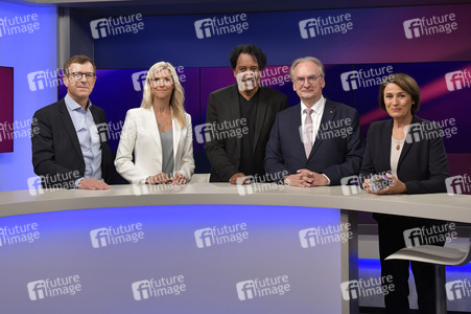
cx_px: 236
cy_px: 157
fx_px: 497
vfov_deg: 35.0
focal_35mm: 38
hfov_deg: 50.7
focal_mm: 38
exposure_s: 1/200
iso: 2500
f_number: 6.3
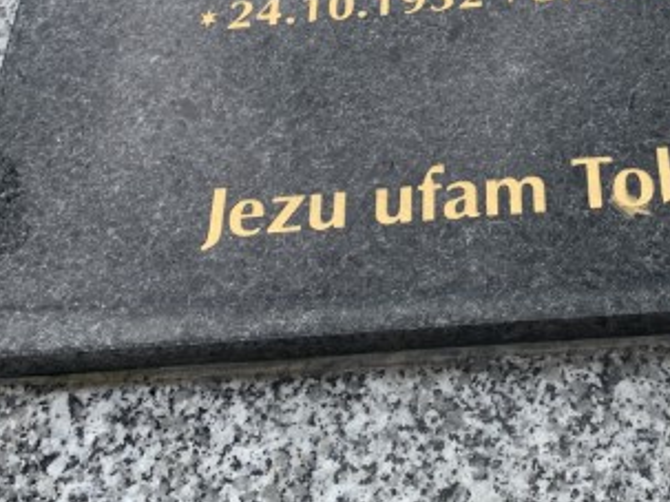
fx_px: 1064
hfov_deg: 34.1
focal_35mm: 55
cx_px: 513
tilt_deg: -49.4
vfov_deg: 25.7
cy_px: 49
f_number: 1.8
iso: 25
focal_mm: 4.25
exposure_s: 1/777
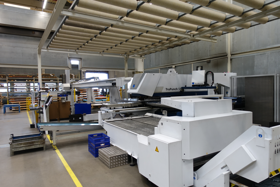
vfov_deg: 53.1
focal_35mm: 24
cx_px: 140
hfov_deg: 73.7
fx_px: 187
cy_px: 94
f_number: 2.5
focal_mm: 8.8
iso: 125
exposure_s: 1/30
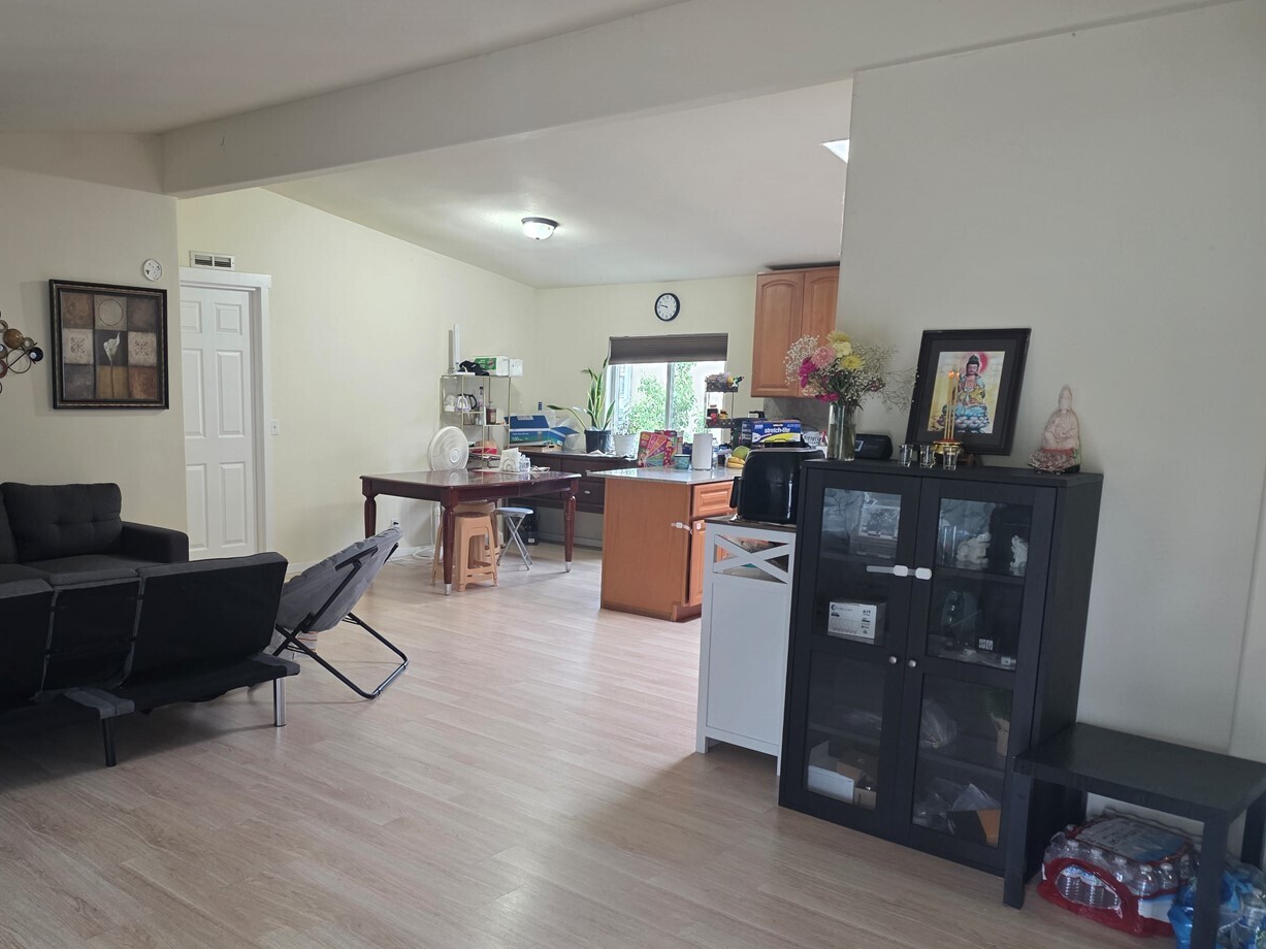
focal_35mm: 30
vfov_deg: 46.6
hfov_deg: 58.9
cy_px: 554
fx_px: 1097
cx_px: 450
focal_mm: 6.25
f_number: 1.7
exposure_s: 1/120
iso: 500
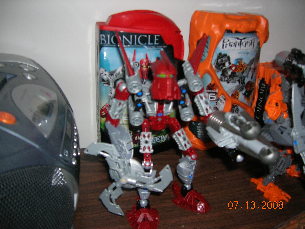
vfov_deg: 41.7
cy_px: 114
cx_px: 152
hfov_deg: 54.0
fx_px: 299
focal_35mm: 34
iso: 50
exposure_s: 1/60.1
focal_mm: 5.7
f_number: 2.9
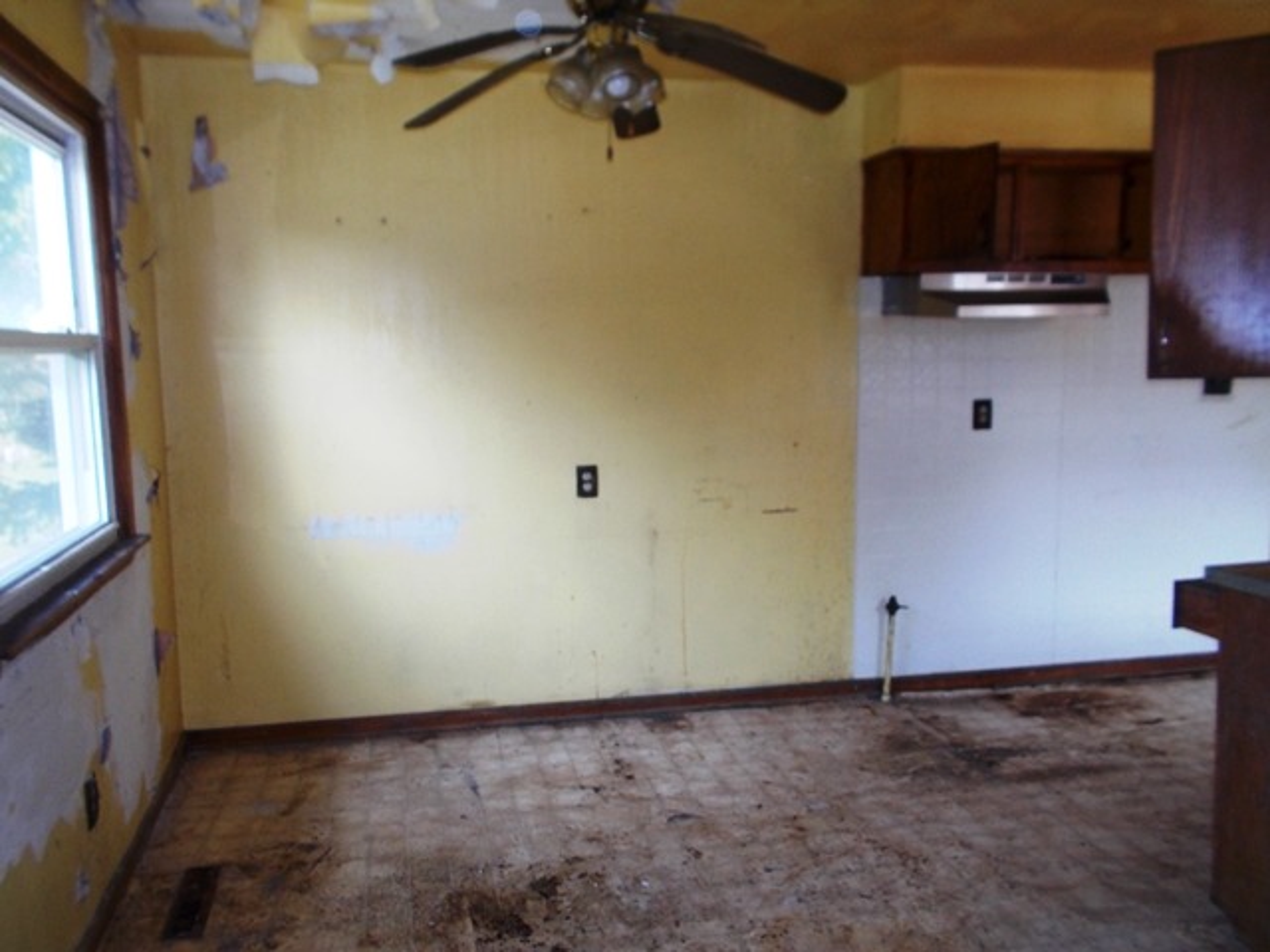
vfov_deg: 48.2
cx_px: 635
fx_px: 1064
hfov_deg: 61.7
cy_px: 476
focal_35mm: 29
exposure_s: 1/40
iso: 80
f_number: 3.3
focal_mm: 4.1
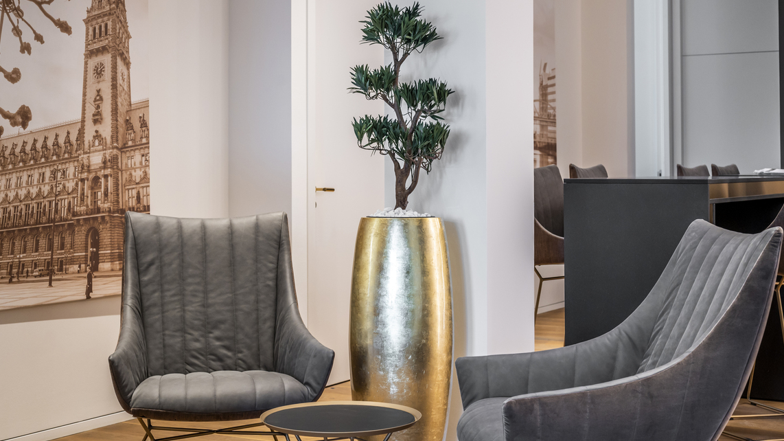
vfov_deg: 21.8
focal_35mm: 55
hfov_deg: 37.8
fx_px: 1143
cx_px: 380
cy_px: 225
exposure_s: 1/50
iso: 1250
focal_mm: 50
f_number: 5.6
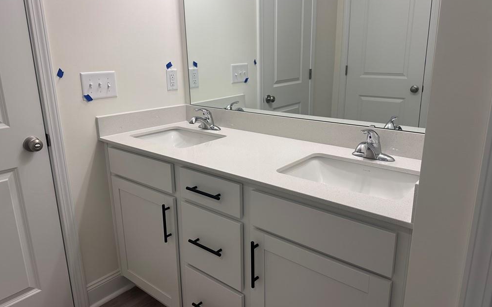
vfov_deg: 47.6
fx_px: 349
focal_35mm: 26
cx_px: 246
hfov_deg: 70.4
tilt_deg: -14.4
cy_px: 143
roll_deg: +0.6
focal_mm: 6.86
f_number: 1.78
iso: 80
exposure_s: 1/120
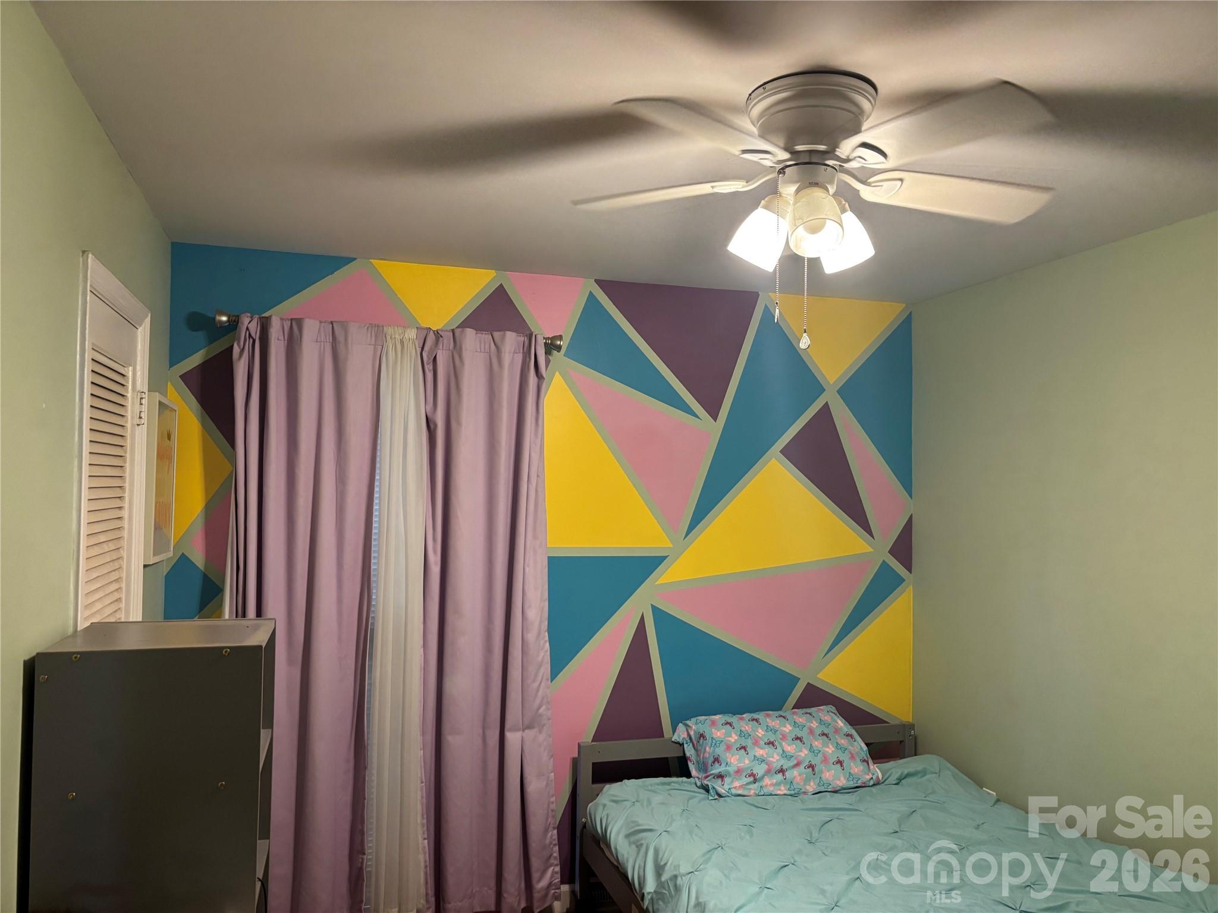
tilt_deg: +0.5
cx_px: 609
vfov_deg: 53.1
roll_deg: -0.5
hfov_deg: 67.3
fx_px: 915
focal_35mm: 26
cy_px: 456
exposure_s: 1/60
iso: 250
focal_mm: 5.96
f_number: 1.6
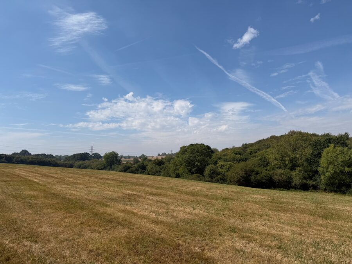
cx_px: 176
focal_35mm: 24
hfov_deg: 71.6
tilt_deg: +5.5
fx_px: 244
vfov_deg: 56.8
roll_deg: +0.8
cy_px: 132
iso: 80
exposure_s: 1/8130
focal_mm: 6.76
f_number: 1.78
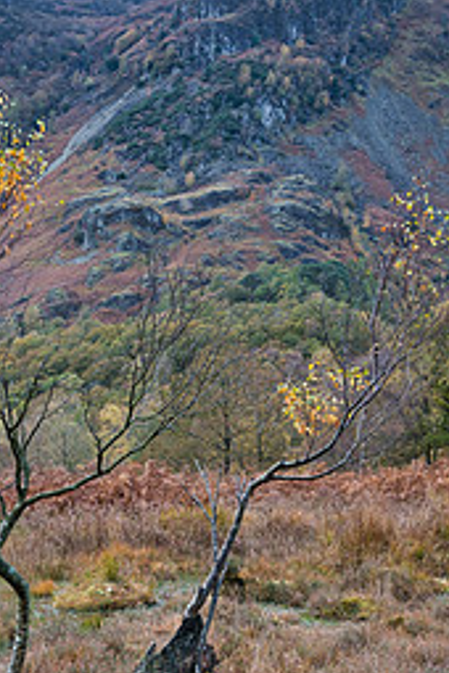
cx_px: 132
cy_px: 586
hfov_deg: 16.4
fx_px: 1553
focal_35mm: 83
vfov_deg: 23.9
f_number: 11
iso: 200
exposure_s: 1/25
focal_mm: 47
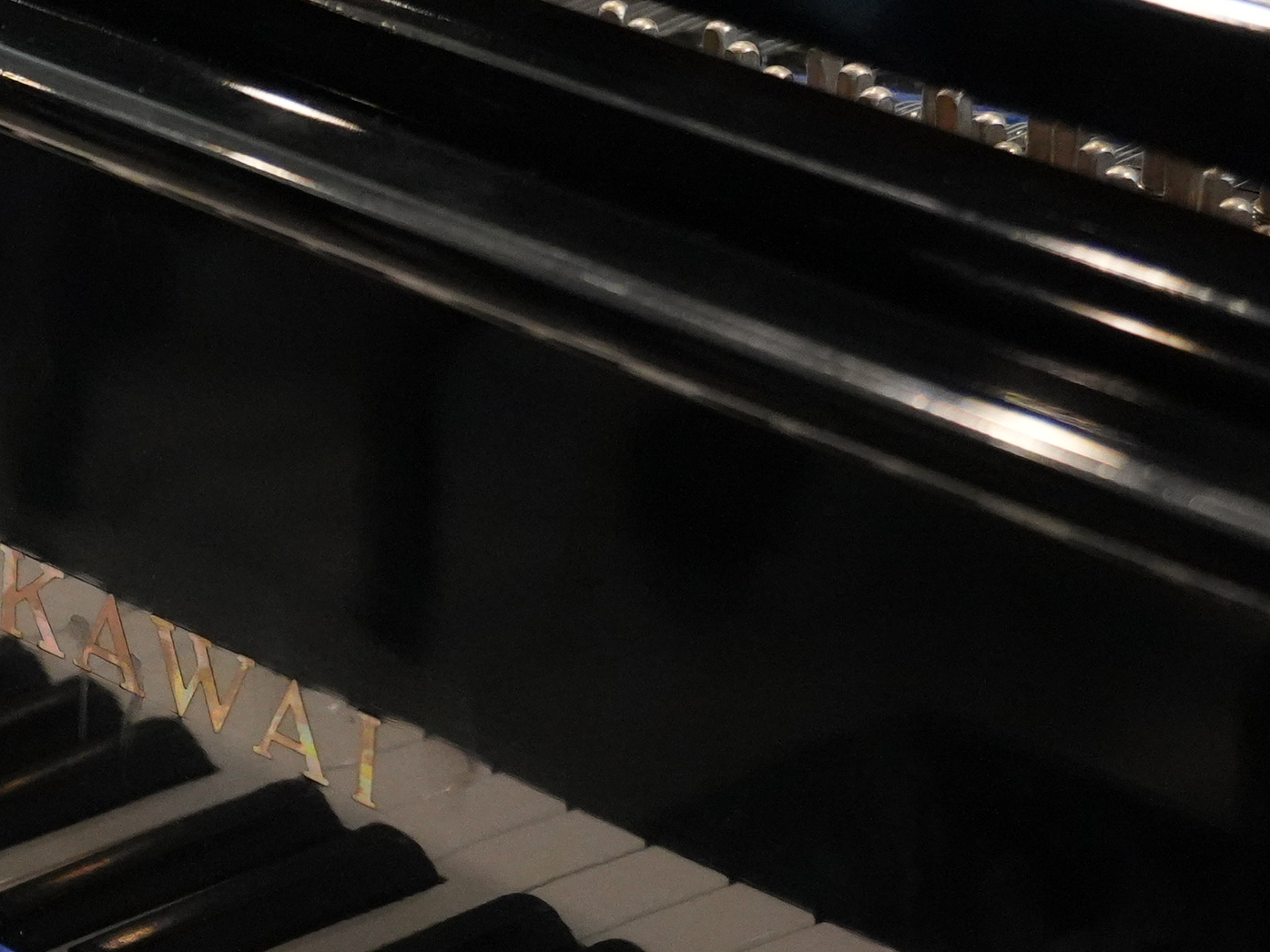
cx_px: -85
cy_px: 773
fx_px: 5319
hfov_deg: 13.4
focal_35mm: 145
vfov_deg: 10.2
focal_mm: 32
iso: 3200
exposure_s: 1/160
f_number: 2.8
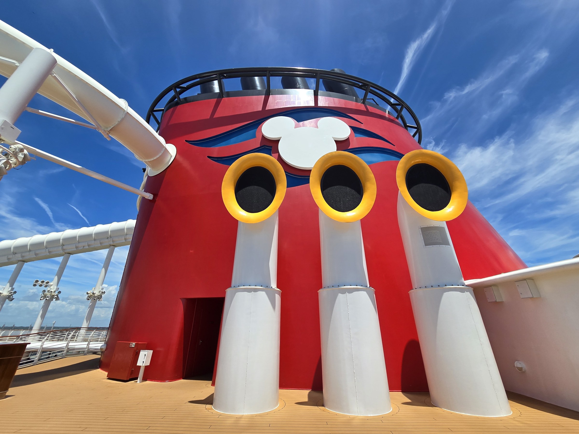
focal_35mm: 13
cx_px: 290
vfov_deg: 89.9
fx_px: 217
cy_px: 217
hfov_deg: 106.2
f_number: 2.2
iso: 50
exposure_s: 1/2969
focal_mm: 2.2
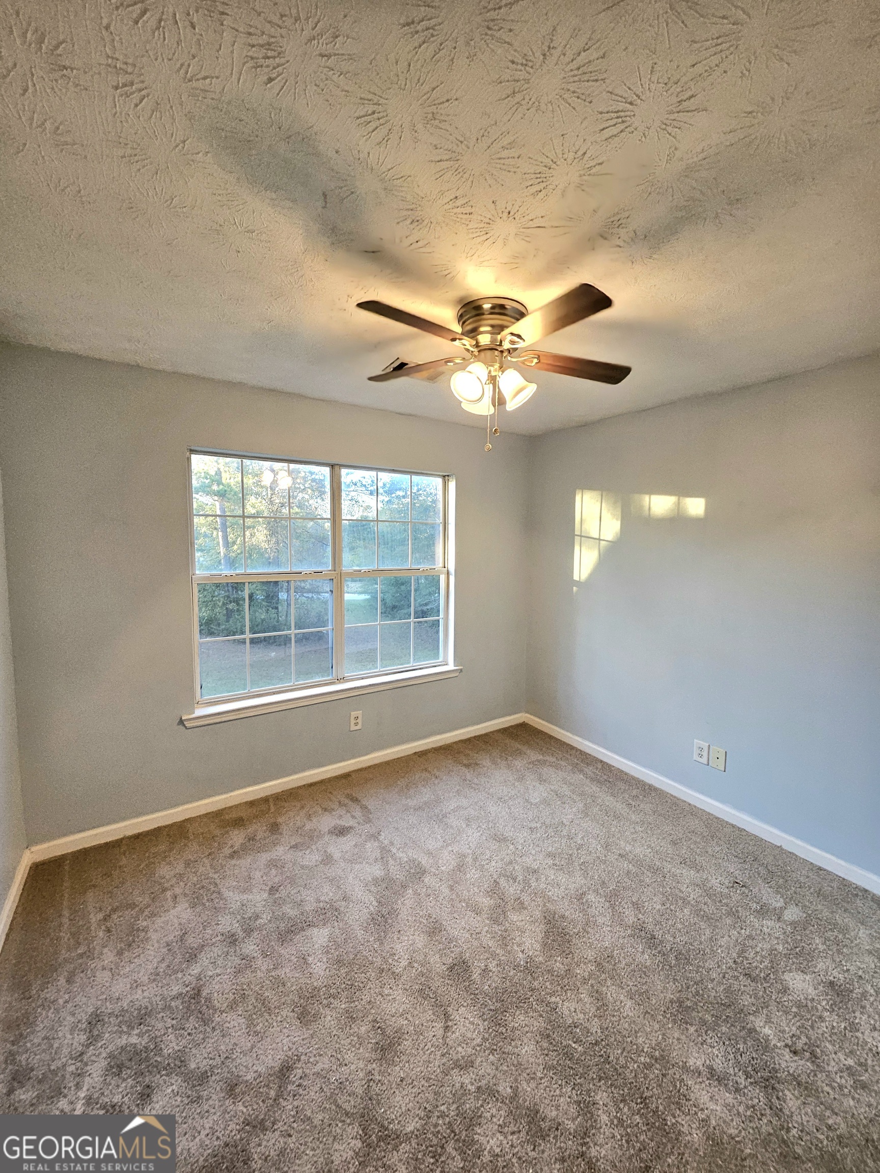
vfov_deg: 106.2
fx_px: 441
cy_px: 586
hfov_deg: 89.9
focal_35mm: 13
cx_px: 440
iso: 250
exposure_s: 1/60.2
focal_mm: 1.74
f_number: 2.2
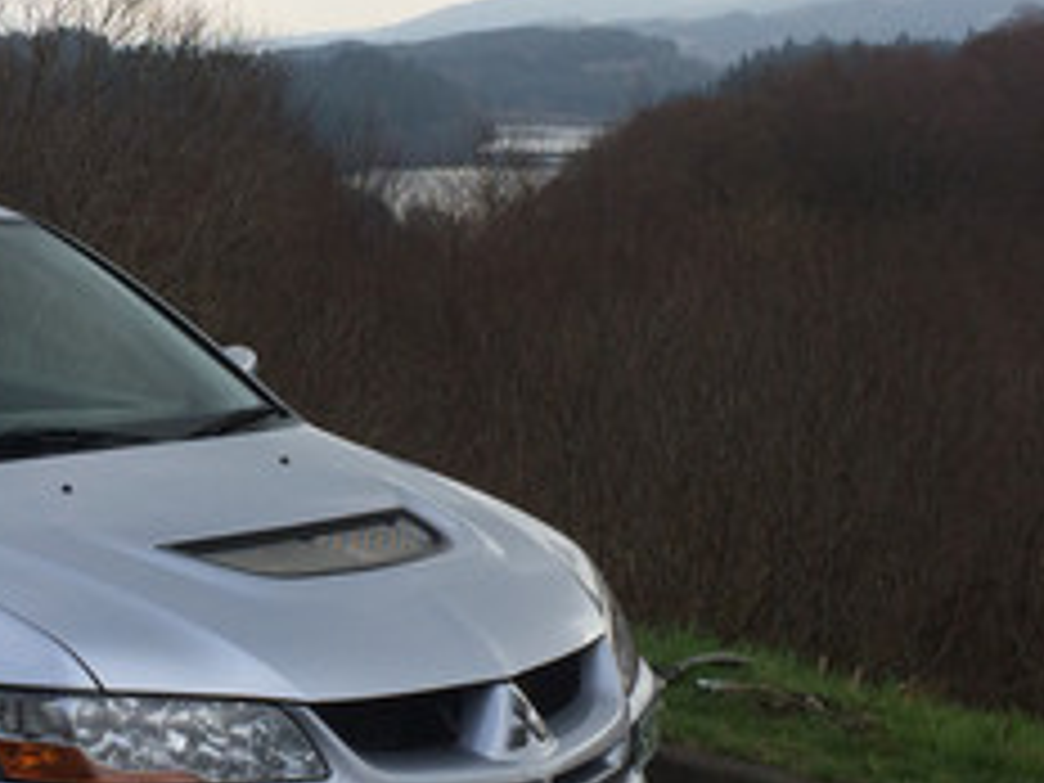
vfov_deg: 18.4
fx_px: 2413
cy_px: 369
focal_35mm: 80
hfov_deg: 24.1
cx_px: 256
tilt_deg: -10.1
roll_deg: +0.4
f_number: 2.2
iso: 32
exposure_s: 1/1466
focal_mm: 4.15
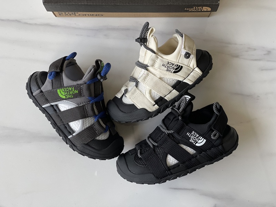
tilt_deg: -85.4
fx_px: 510
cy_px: 104
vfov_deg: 22.9
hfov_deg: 30.3
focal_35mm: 64
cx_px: 138
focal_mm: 7.5
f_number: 2.2
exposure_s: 1/121
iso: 100
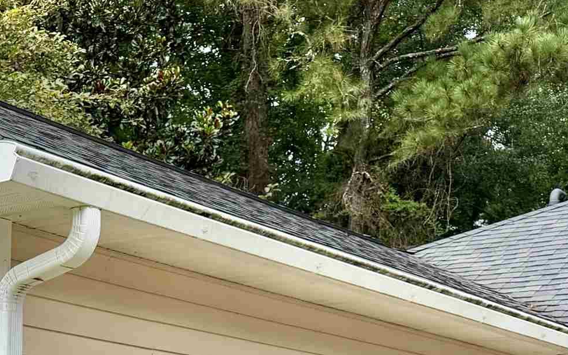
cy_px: 620
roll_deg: -0.4
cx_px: 17
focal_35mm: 80
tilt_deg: -5.6
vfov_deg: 14.5
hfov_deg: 24.8
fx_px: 1238
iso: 80
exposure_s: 1/1949
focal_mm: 6.76
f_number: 1.78
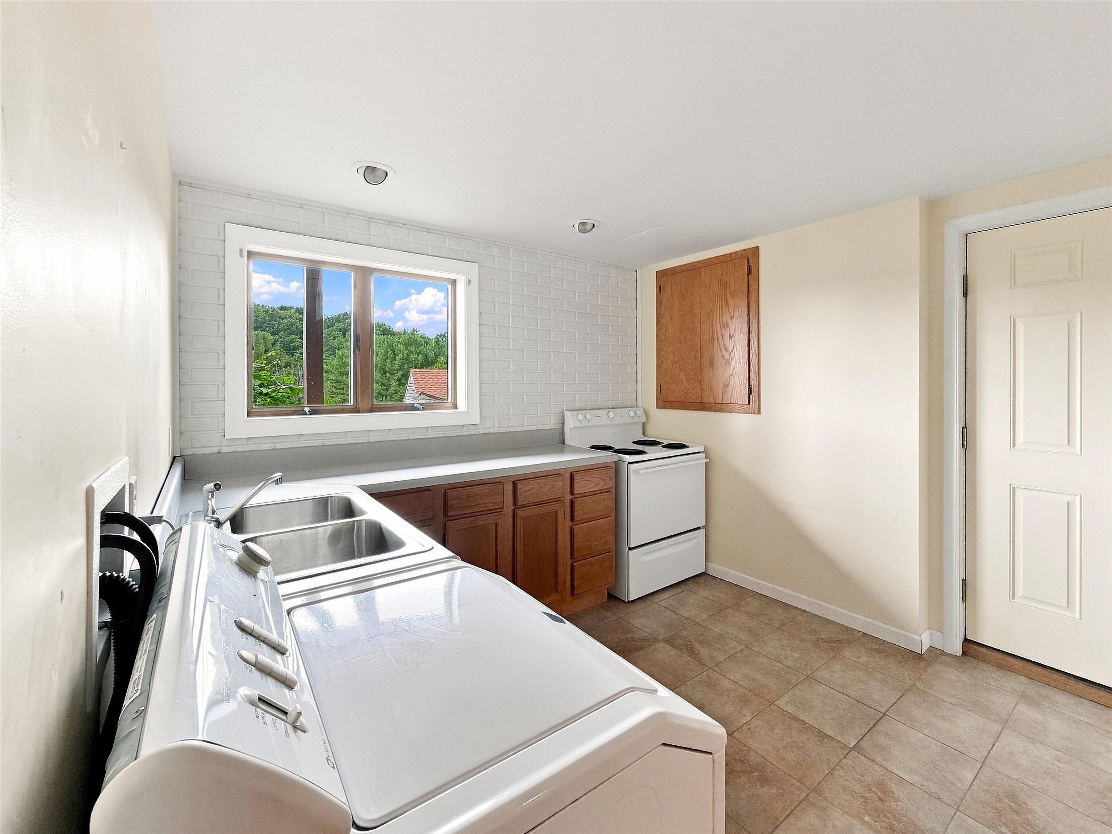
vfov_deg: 85.7
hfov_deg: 102.1
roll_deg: -0.4
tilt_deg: -4.2
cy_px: 417
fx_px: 450
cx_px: 556
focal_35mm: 14
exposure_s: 1/120
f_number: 2.2
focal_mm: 2.2
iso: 320
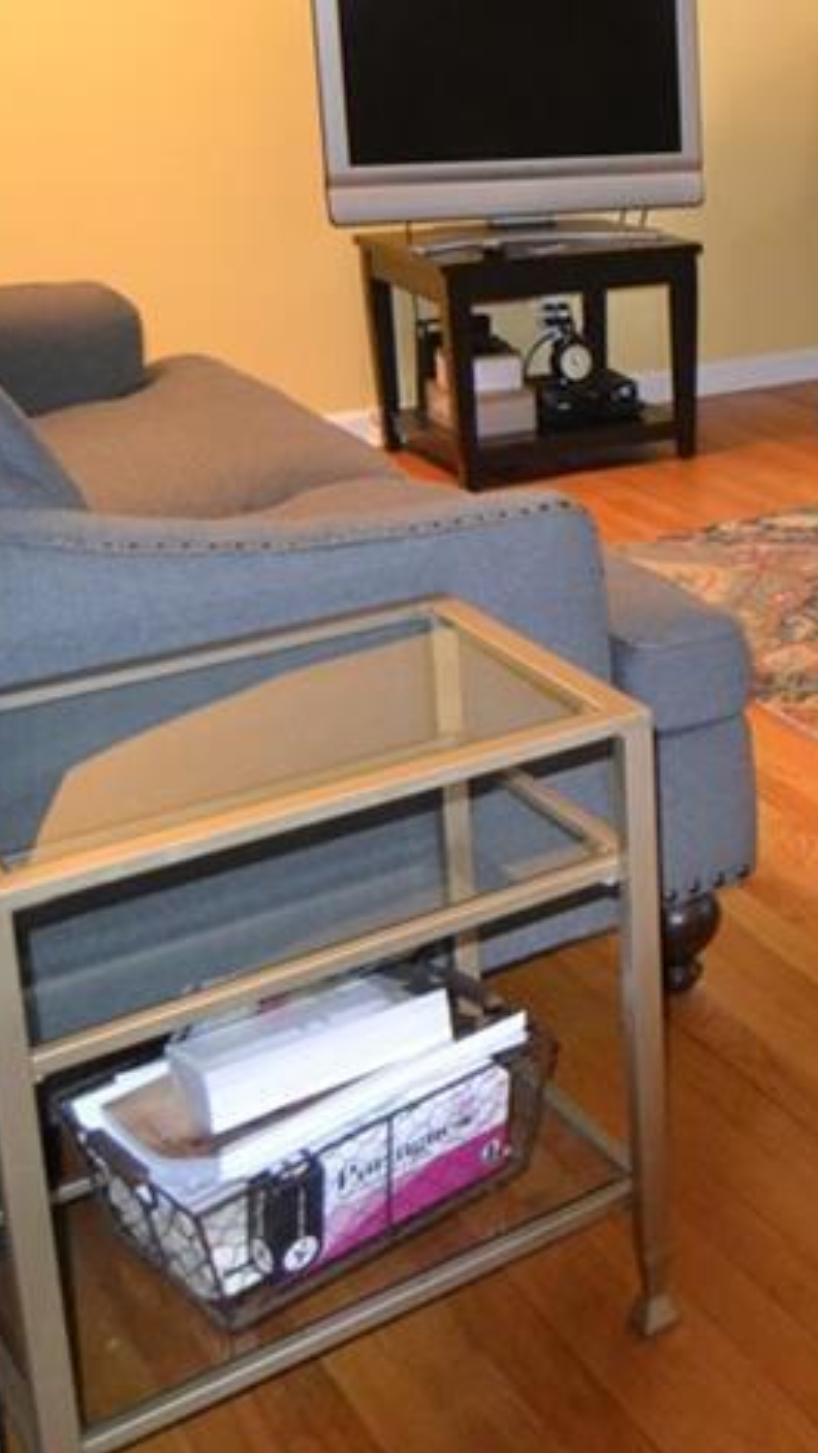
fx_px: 1850
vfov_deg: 41.9
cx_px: 1202
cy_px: 409
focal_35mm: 48
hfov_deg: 21.3
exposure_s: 1/60
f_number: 4
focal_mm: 14
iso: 2500
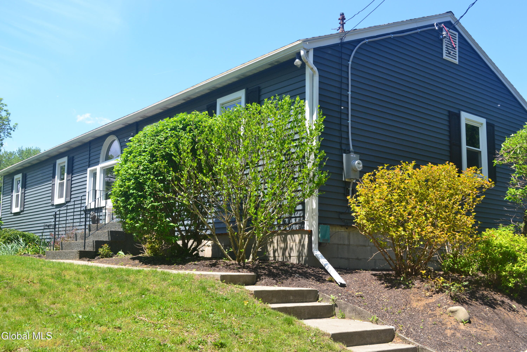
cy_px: 176
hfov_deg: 49.6
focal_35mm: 39
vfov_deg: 34.2
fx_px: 571
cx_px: 264
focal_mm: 26
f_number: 10
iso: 400
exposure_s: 1/200
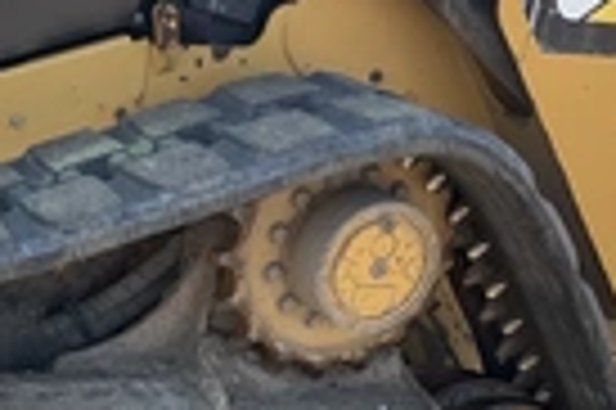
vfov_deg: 15.0
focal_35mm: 88
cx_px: -18
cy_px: 469
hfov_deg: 22.2
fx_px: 1504
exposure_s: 1/432
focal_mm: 3
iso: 25
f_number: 1.8
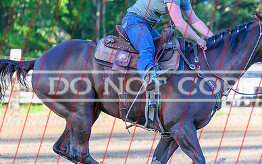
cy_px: 89
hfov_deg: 8.9
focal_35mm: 234
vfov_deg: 5.6
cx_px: 223
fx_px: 1672
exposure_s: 1/2500
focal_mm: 110
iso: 900
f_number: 2.8
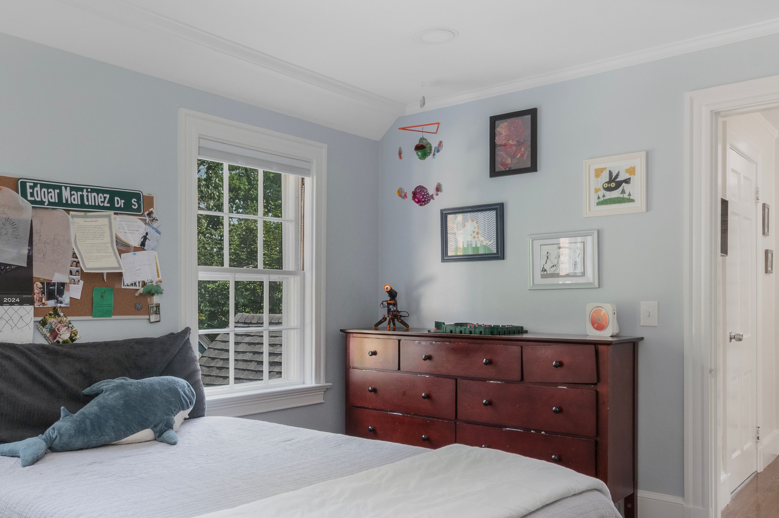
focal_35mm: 65
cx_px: 257
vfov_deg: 20.9
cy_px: 319
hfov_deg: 30.7
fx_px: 1405
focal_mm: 22
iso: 400
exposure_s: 1/1000
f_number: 10
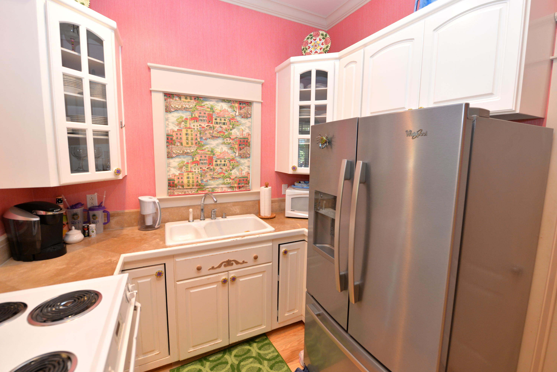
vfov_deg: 77.4
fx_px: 232
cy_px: 186
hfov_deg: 100.4
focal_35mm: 15
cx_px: 278
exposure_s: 1/60
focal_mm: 15
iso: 800
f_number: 4
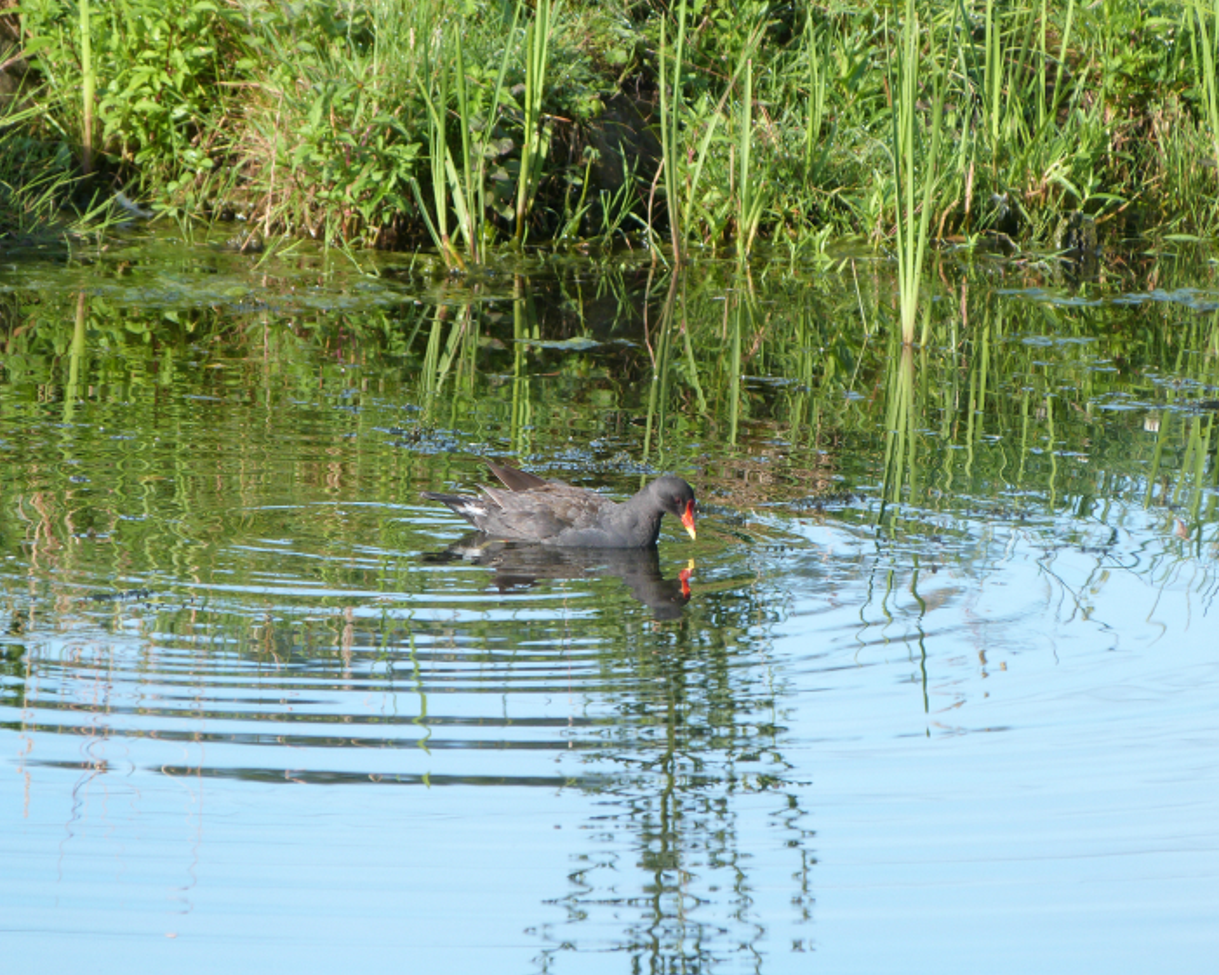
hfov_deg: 4.2
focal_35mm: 465
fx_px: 16778
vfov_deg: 3.3
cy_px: 488
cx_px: 645
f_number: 4.4
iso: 100
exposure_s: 1/160
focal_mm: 80.1
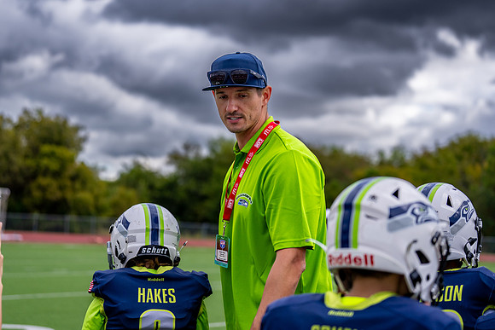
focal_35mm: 79
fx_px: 1087
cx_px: 245
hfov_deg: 25.7
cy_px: 146
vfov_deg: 17.3
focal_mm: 70
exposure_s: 1/4000
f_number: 2.8
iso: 320
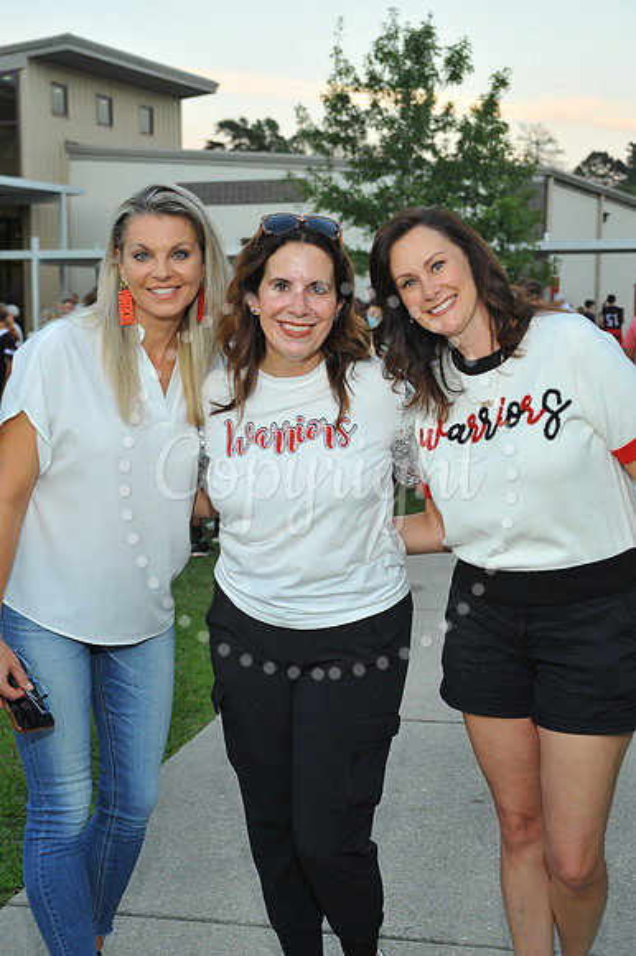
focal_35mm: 55
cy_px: 478
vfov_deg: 36.3
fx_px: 1459
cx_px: 318
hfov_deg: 24.6
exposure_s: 1/60
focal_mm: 55
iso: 800
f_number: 6.3
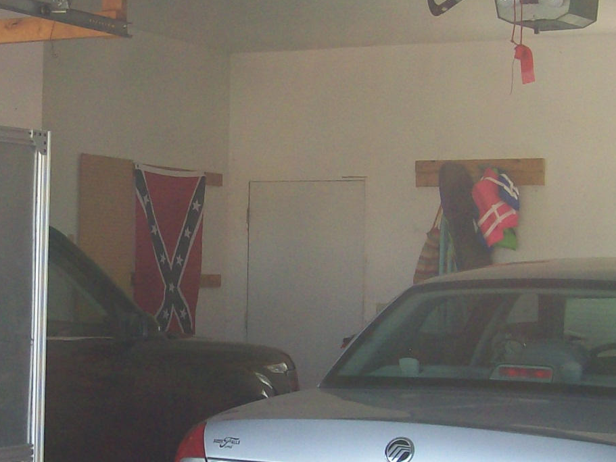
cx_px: 170
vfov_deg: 16.2
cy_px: 300
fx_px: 1620
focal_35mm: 91
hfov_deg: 21.4
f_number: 2.7
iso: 80
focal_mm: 6
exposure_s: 1/135
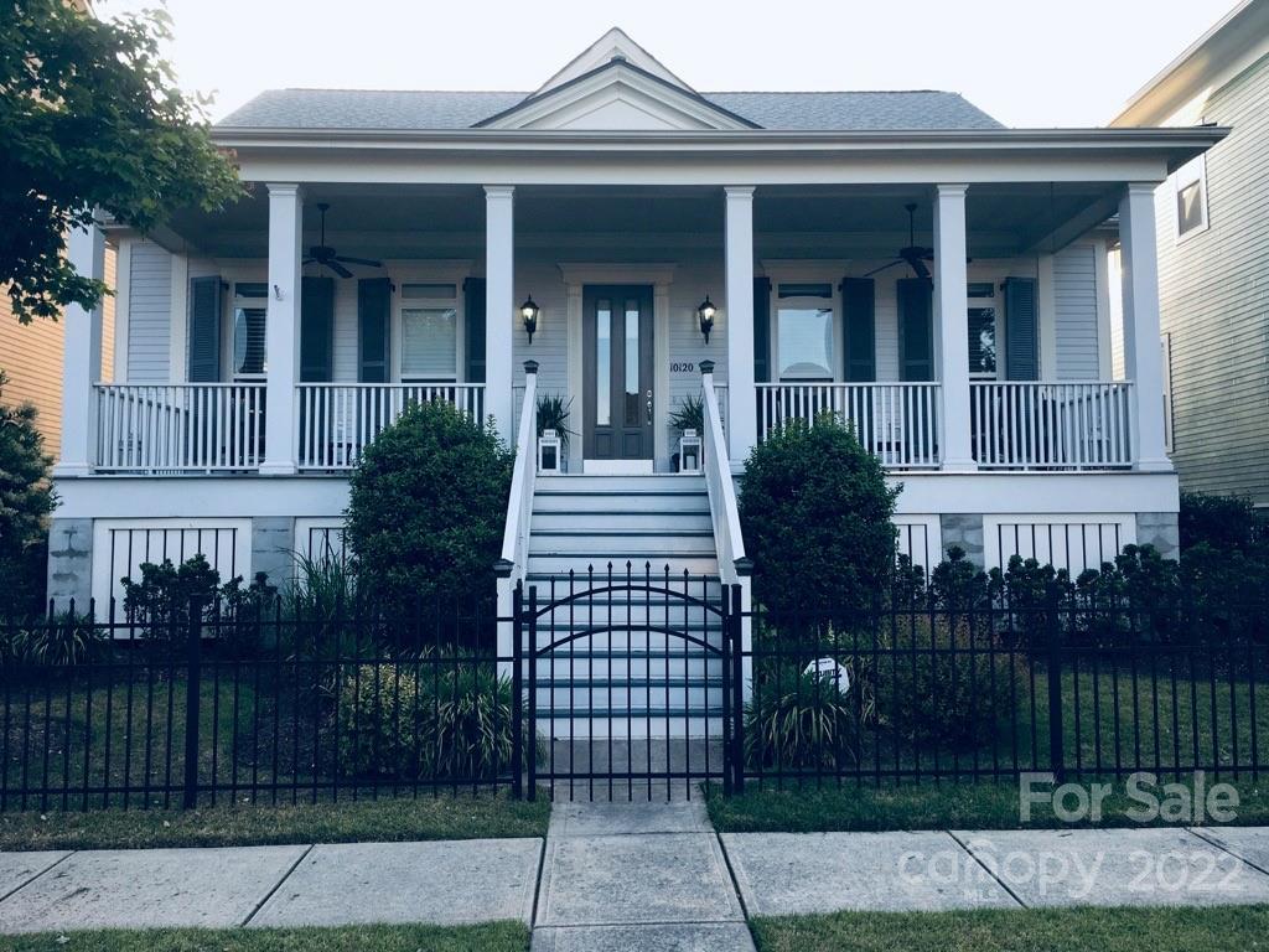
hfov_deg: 61.7
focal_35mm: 29
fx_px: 1063
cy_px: 476
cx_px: 634
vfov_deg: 48.2
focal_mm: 4.15
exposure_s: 1/120
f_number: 2.2
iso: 25
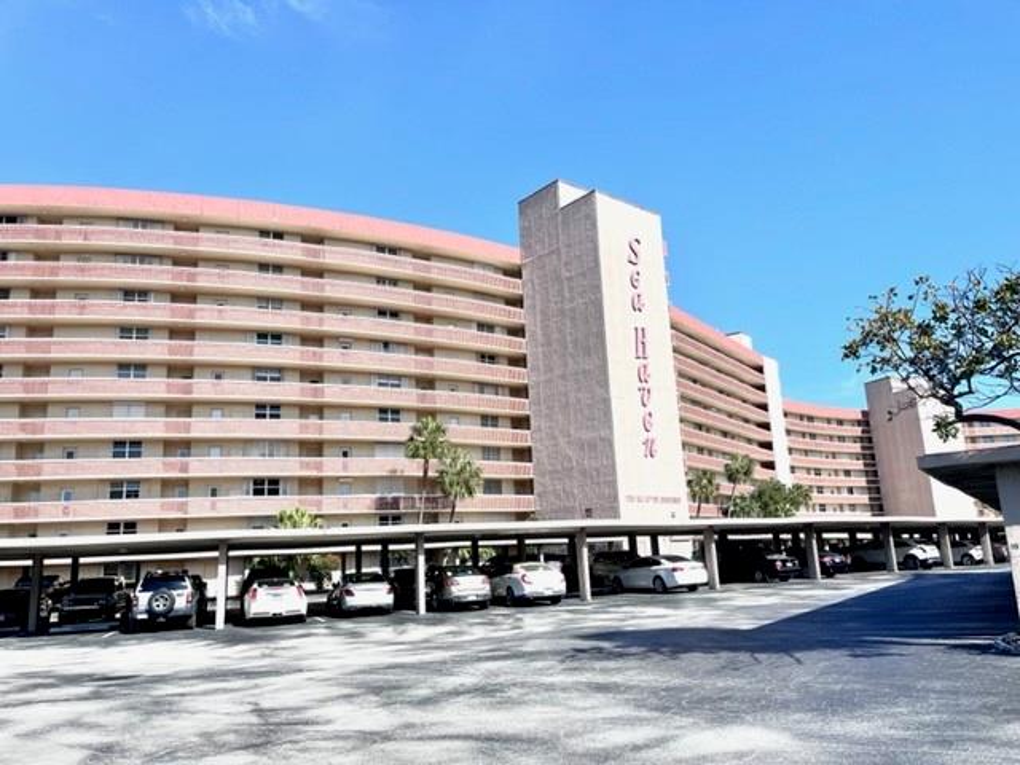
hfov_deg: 67.3
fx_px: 766
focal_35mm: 26
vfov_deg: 53.1
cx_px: 510
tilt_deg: +12.3
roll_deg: +2.8
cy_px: 382
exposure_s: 1/4149
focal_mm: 5.1
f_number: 1.6
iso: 50
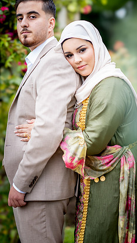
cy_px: 115
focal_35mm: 96
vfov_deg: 22.2
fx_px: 619
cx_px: 74
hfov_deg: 12.6
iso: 100
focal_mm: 85
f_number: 1.4
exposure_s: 1/1600
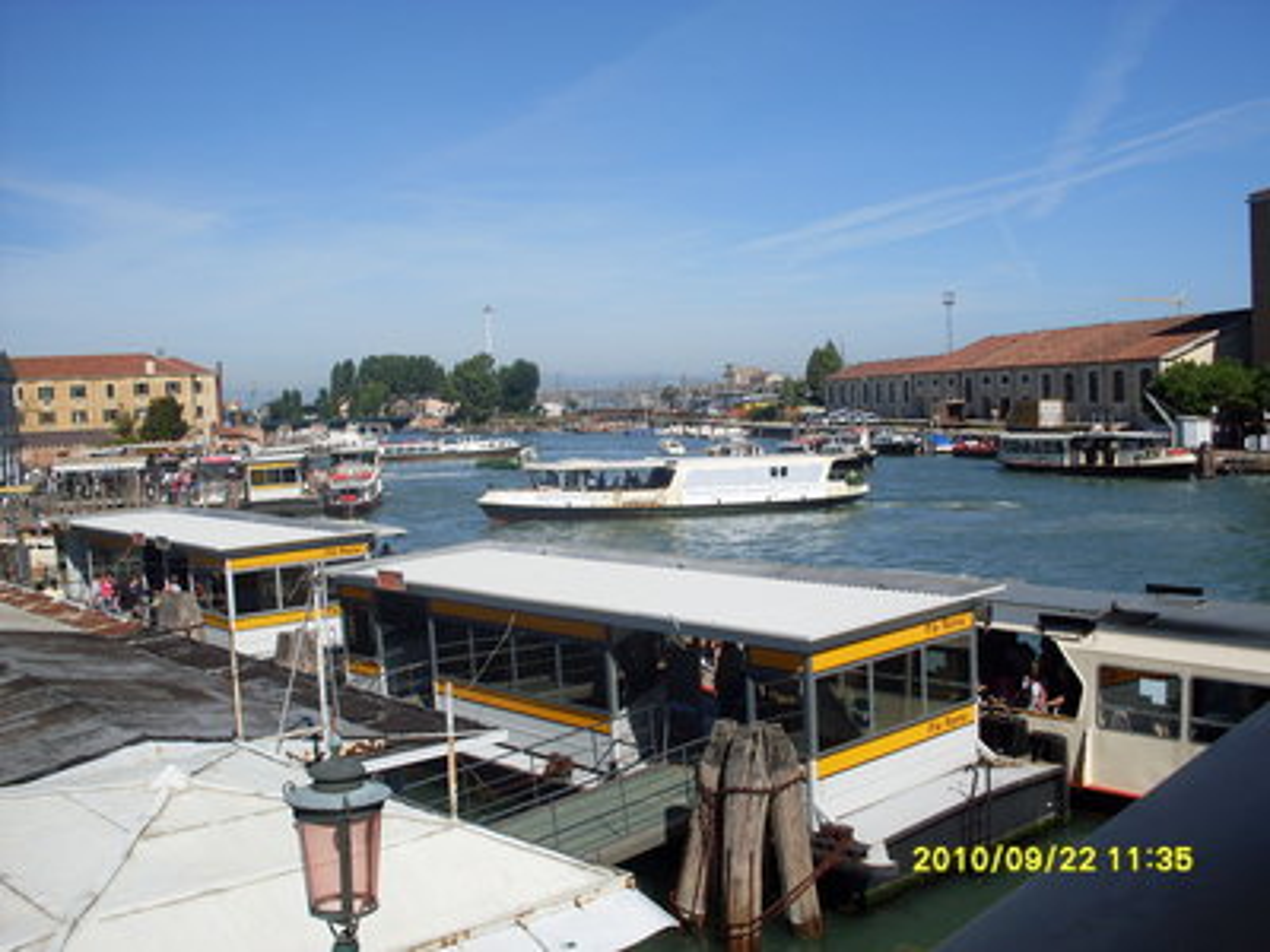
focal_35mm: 38
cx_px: 635
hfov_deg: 49.0
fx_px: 1394
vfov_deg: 37.7
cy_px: 476
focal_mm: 6.3
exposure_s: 1/350
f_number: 8.4
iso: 80
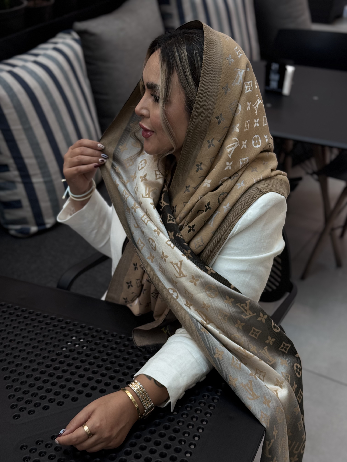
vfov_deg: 39.7
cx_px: 174
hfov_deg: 30.3
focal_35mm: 48
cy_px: 231
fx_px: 642
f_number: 1.78
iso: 64
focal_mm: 6.76
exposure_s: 1/110
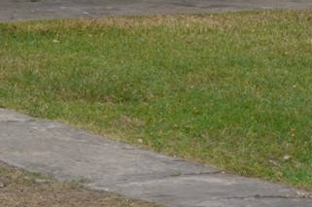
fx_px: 2111
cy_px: -212
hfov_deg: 8.4
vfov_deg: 5.5
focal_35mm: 244
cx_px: 9
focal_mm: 24
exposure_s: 1/250
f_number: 10
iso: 320
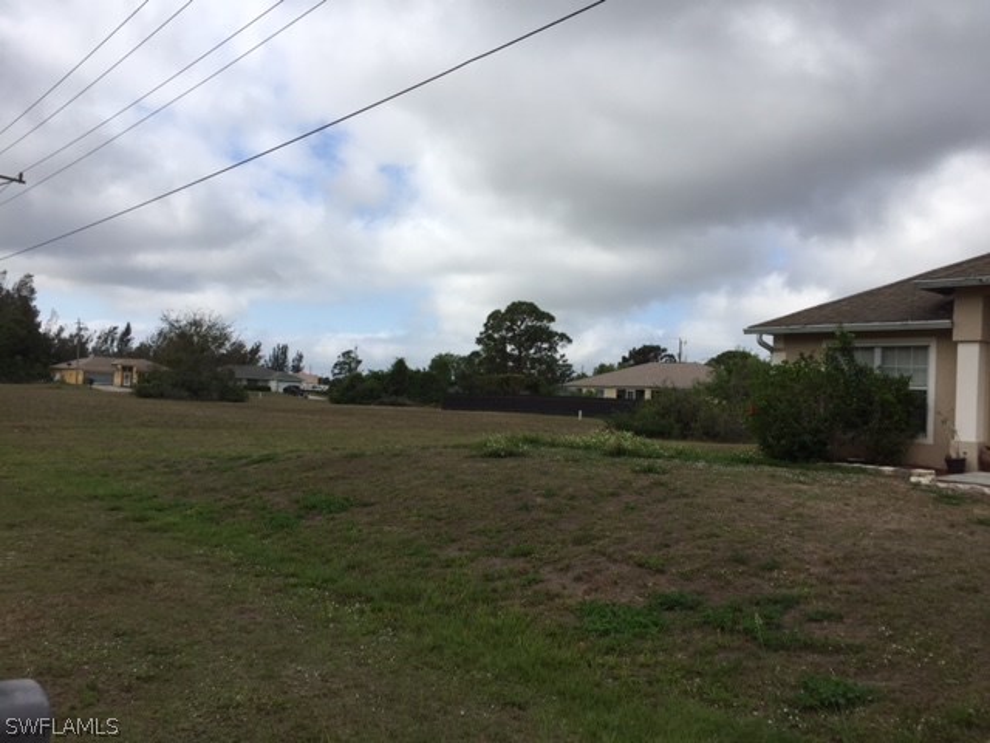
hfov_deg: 61.7
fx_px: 829
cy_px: 372
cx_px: 495
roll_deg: -4.8
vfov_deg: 48.2
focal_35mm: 29
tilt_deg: +2.3
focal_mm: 4.15
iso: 32
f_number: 2.2
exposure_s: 1/2083
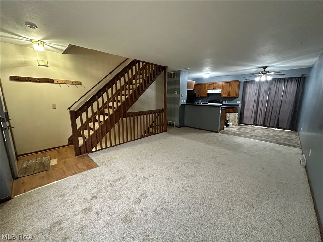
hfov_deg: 102.1
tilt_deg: -11.4
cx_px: 162
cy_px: 121
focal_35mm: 14
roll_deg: +0.0
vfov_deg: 85.7
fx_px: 131
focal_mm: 2.22
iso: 800
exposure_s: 1/60
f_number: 2.2
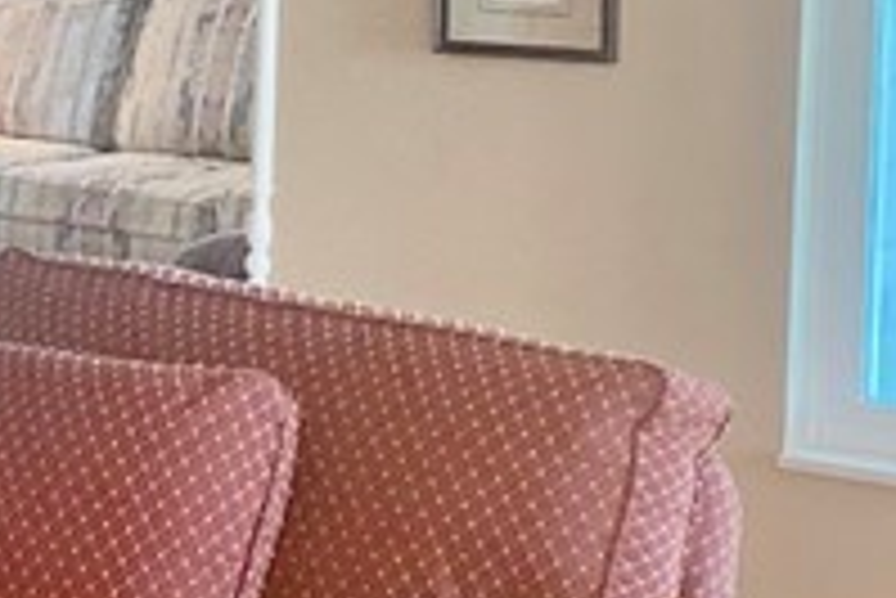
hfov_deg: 12.4
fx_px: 3462
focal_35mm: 139
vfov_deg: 9.8
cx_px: -1072
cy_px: -18
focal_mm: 4.25
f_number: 1.8
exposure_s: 1/40
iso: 400
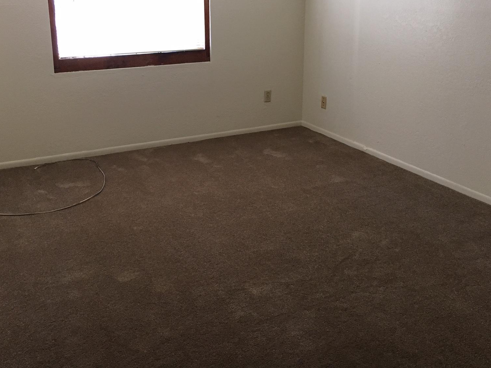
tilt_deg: -14.9
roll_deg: +0.1
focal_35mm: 39
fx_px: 553
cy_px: 125
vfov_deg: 36.5
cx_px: 245
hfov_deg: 47.9
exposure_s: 1/30
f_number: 2.2
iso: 125
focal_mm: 4.15
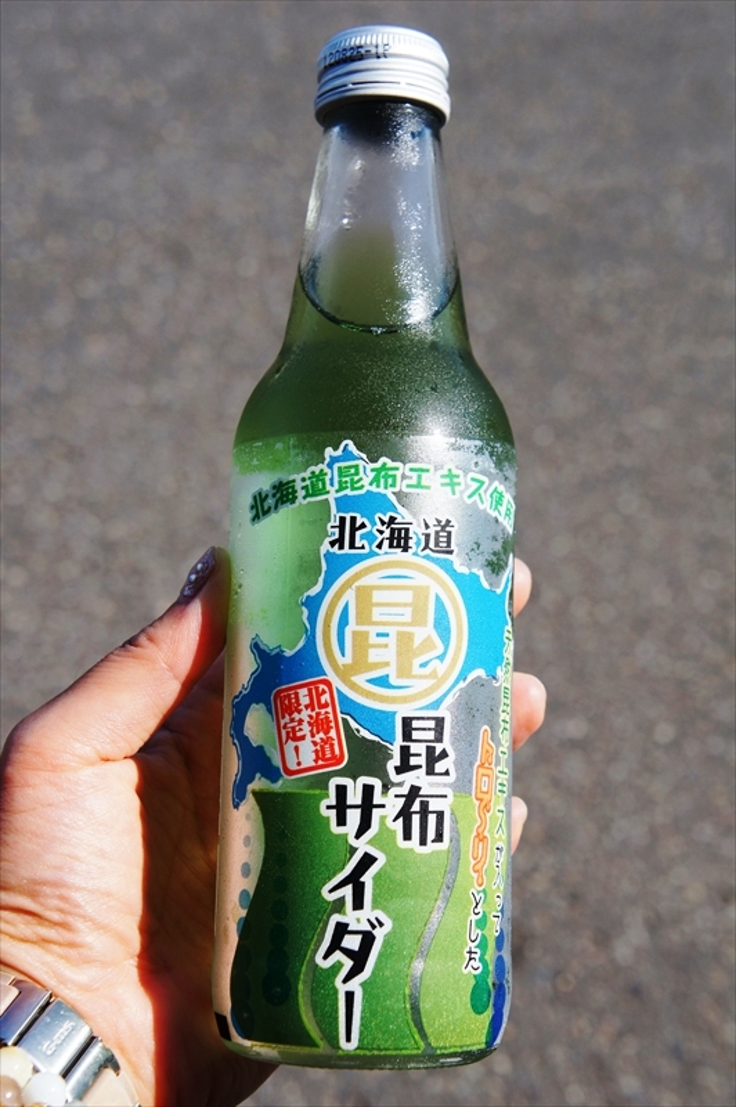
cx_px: 368
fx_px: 1889
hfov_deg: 22.0
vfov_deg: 32.7
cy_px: 554
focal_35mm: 62
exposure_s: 1/500
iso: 200
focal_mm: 41
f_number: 8
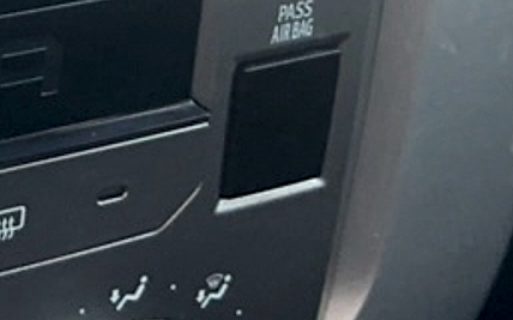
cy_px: -308
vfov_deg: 10.2
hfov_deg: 15.3
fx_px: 1663
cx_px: -384
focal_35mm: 119
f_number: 1.8
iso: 32
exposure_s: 1/60
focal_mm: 3
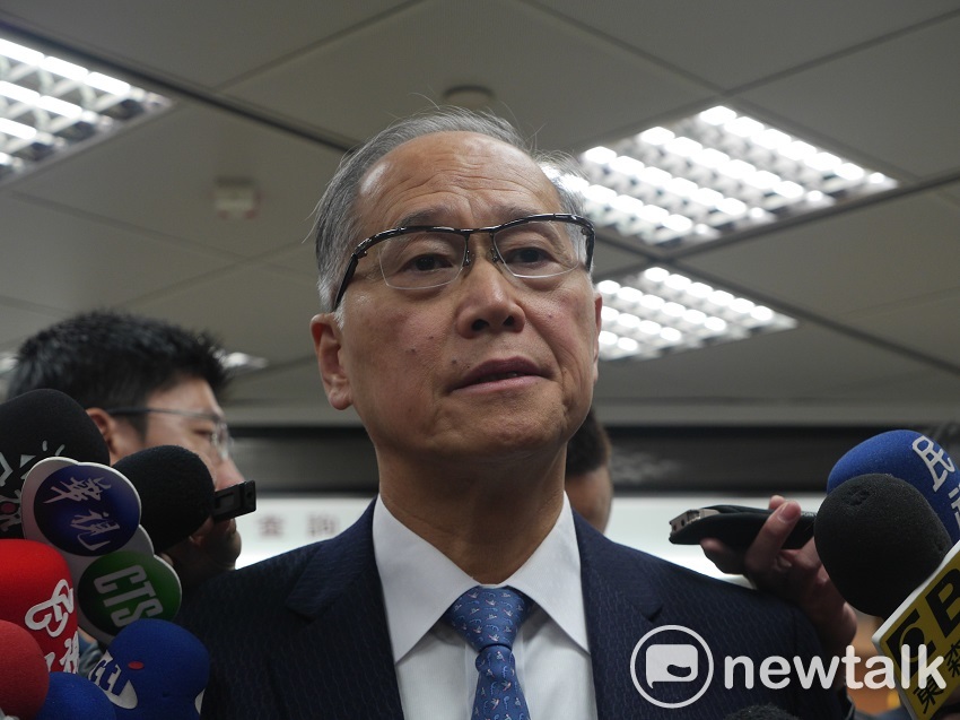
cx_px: 480
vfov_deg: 23.6
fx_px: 1719
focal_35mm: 62
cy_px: 360
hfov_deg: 31.2
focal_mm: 31
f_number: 4
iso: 800
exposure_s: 1/250
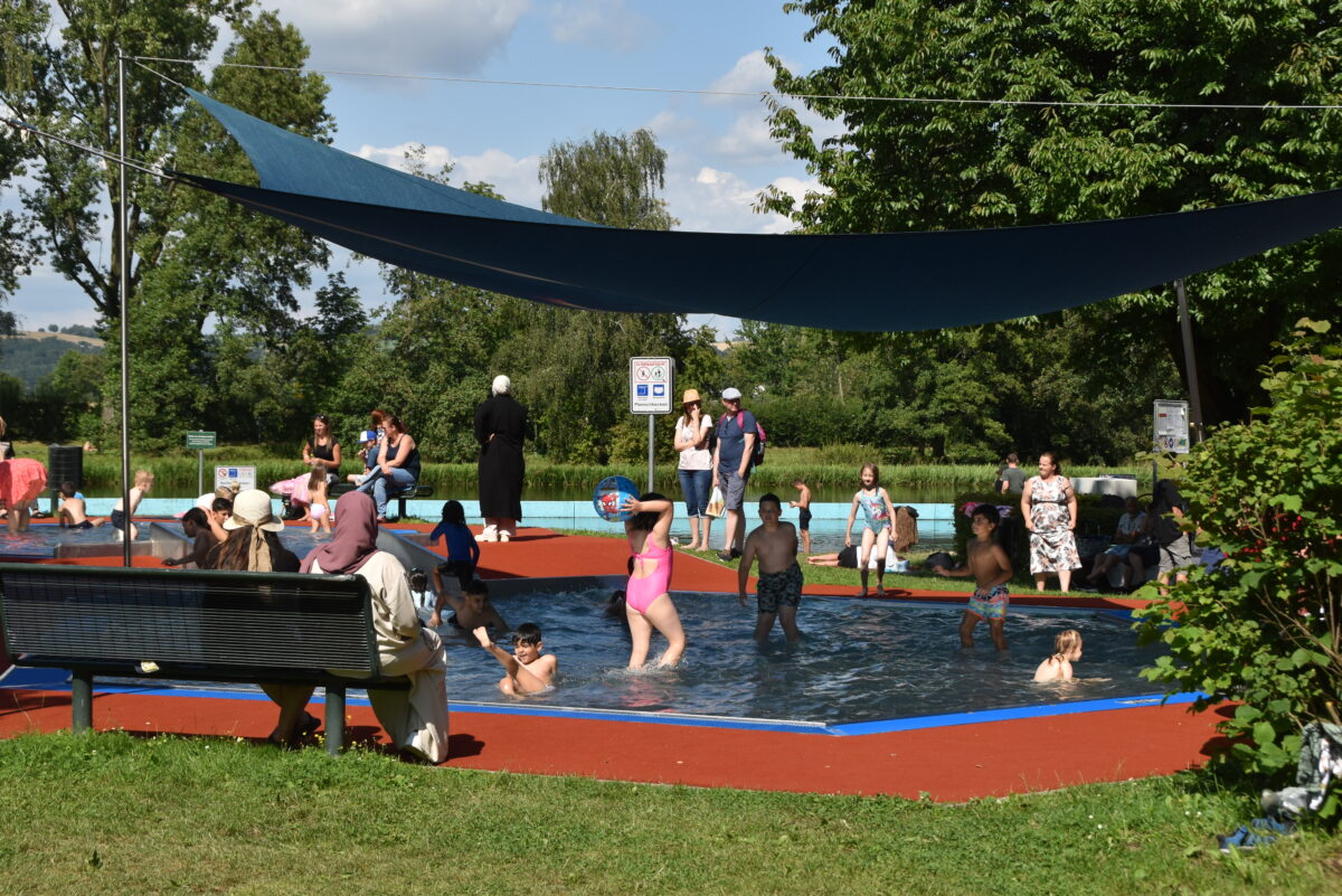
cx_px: 671
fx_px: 2349
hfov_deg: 31.9
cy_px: 448
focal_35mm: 63
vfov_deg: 21.6
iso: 400
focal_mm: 42
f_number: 8
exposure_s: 1/1000
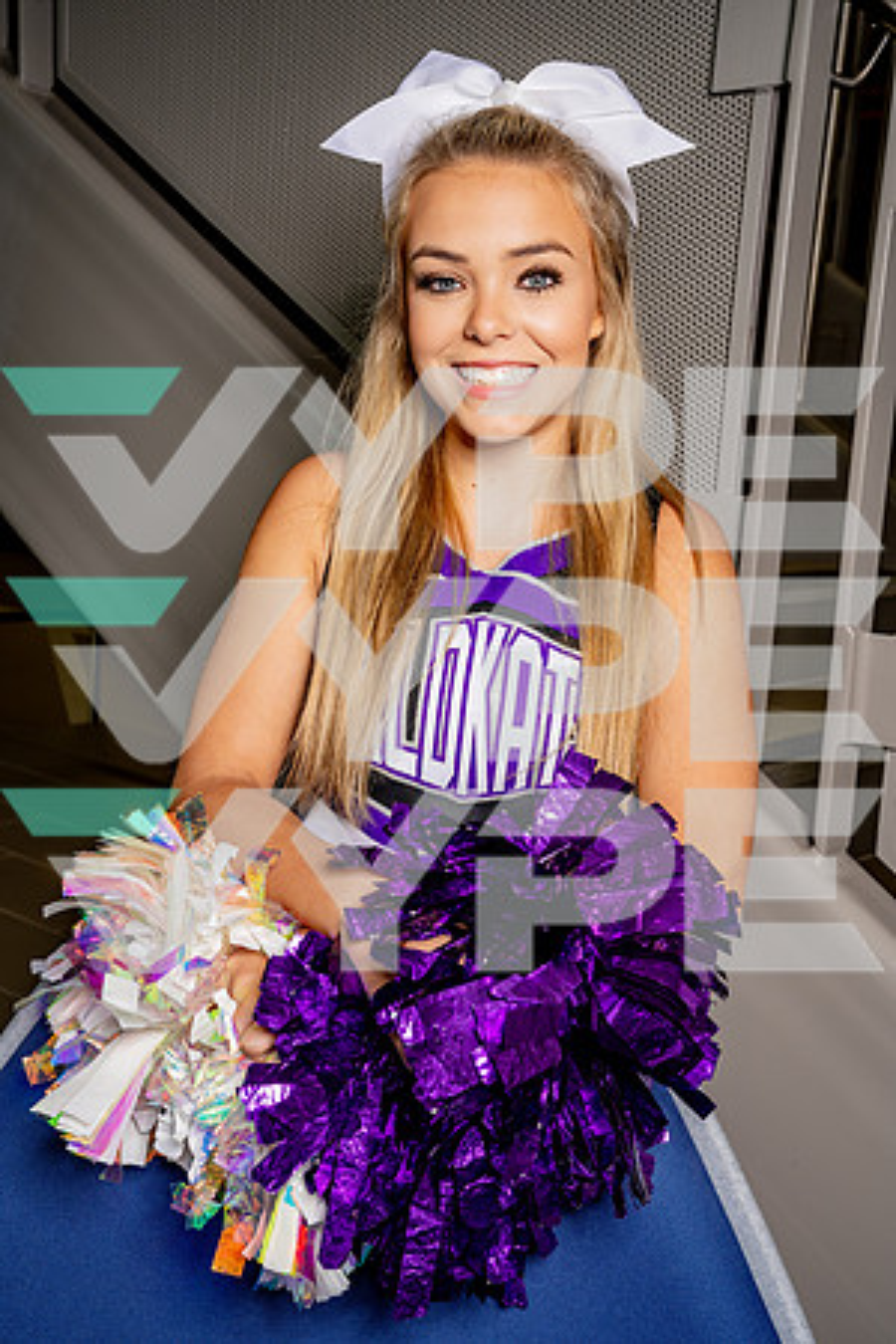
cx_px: 448
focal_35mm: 43
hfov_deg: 31.2
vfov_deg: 45.4
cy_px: 672
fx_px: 1605
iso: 250
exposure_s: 1/125
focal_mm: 43
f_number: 8
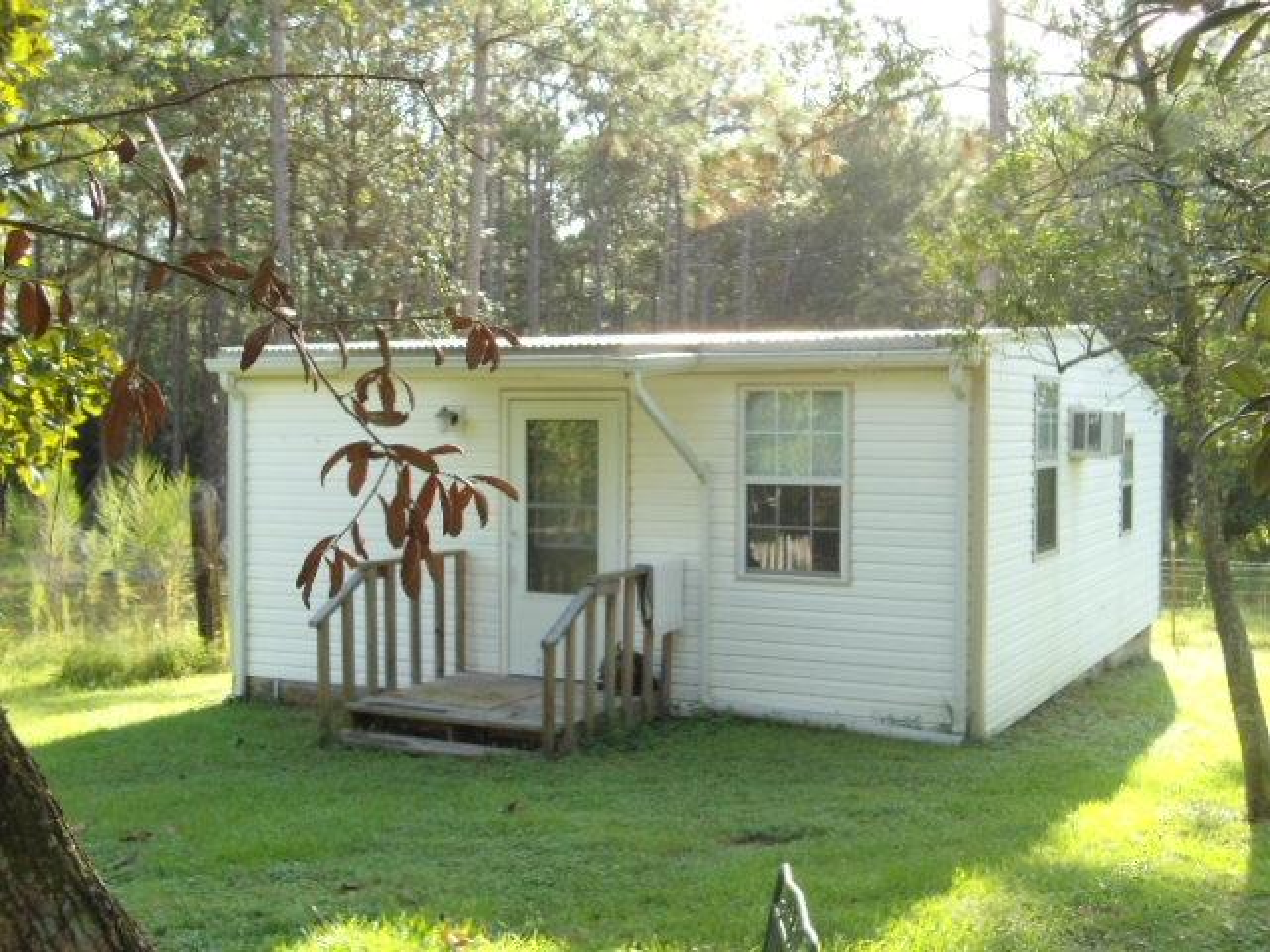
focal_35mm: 44
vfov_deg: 32.9
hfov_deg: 42.9
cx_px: 635
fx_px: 1614
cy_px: 476
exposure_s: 1/250
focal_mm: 7.9
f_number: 3.5
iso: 200
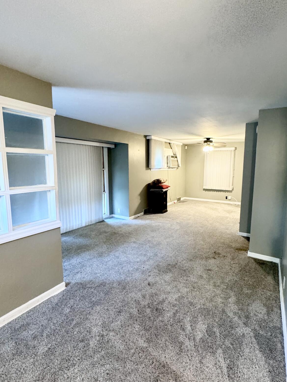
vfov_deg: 87.8
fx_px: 199
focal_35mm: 18
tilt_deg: -7.6
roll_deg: -0.3
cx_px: 153
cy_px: 190
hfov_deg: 71.5
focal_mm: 2.22
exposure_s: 1/60
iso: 500
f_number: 2.2
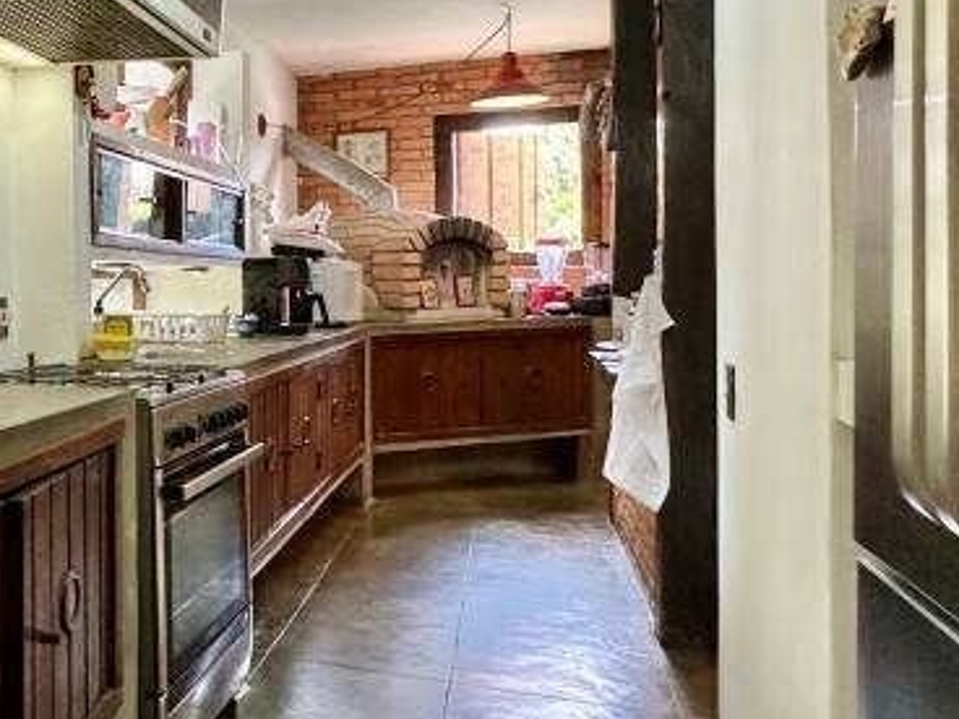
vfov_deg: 36.6
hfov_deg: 38.5
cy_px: 268
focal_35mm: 39
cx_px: -125
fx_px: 1080
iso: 160
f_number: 2.2
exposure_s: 1/60
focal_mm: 2.22
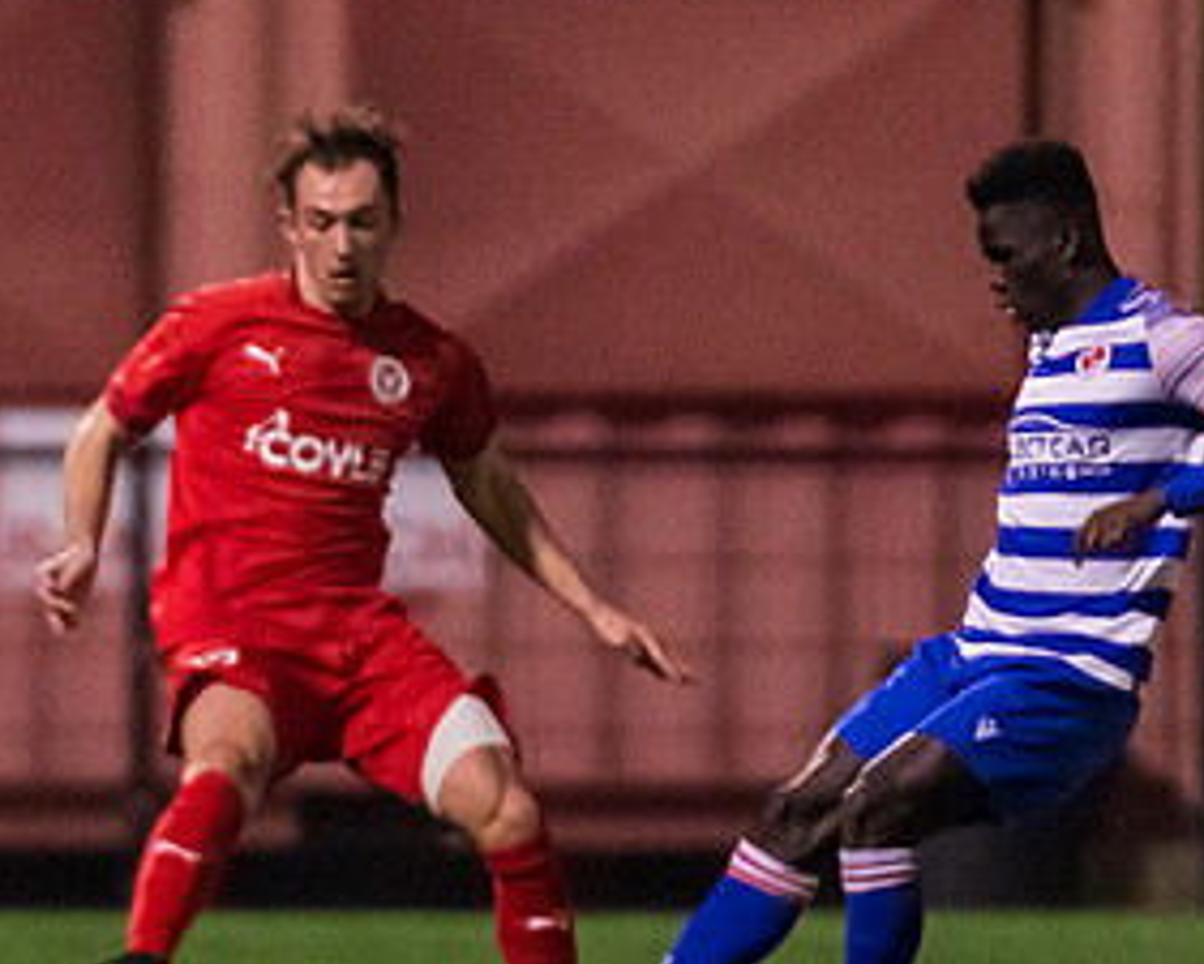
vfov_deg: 1.2
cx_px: 149
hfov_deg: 1.5
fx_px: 46019
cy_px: 564
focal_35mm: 1291
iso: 8000
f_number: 2.8
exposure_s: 1/1000
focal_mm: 300
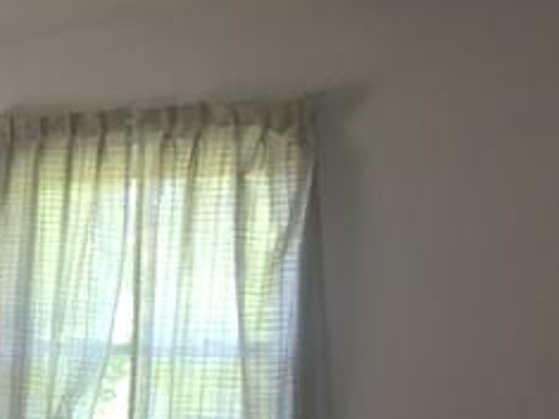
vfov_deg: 17.9
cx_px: -188
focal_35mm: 79
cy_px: 471
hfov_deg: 22.0
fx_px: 1275
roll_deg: -1.7
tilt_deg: -7.0
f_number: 2.2
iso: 40
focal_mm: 4.15
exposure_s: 1/30
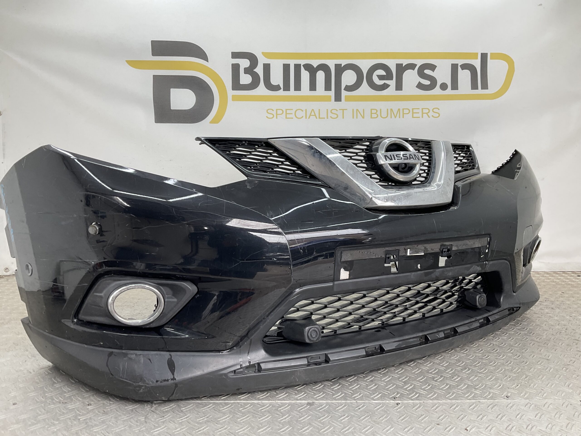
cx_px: 290
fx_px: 487
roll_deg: -1.4
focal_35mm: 29
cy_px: 218
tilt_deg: -8.6
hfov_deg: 61.7
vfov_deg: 48.2
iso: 20
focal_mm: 3
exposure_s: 1/100
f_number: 1.8
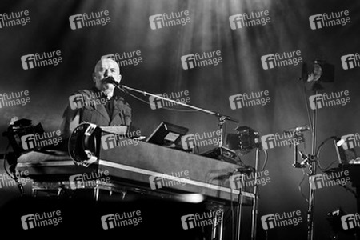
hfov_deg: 19.5
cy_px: 120
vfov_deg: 13.0
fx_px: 1050
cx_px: 180
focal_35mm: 105
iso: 1600
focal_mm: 70
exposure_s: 1/320
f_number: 2.8
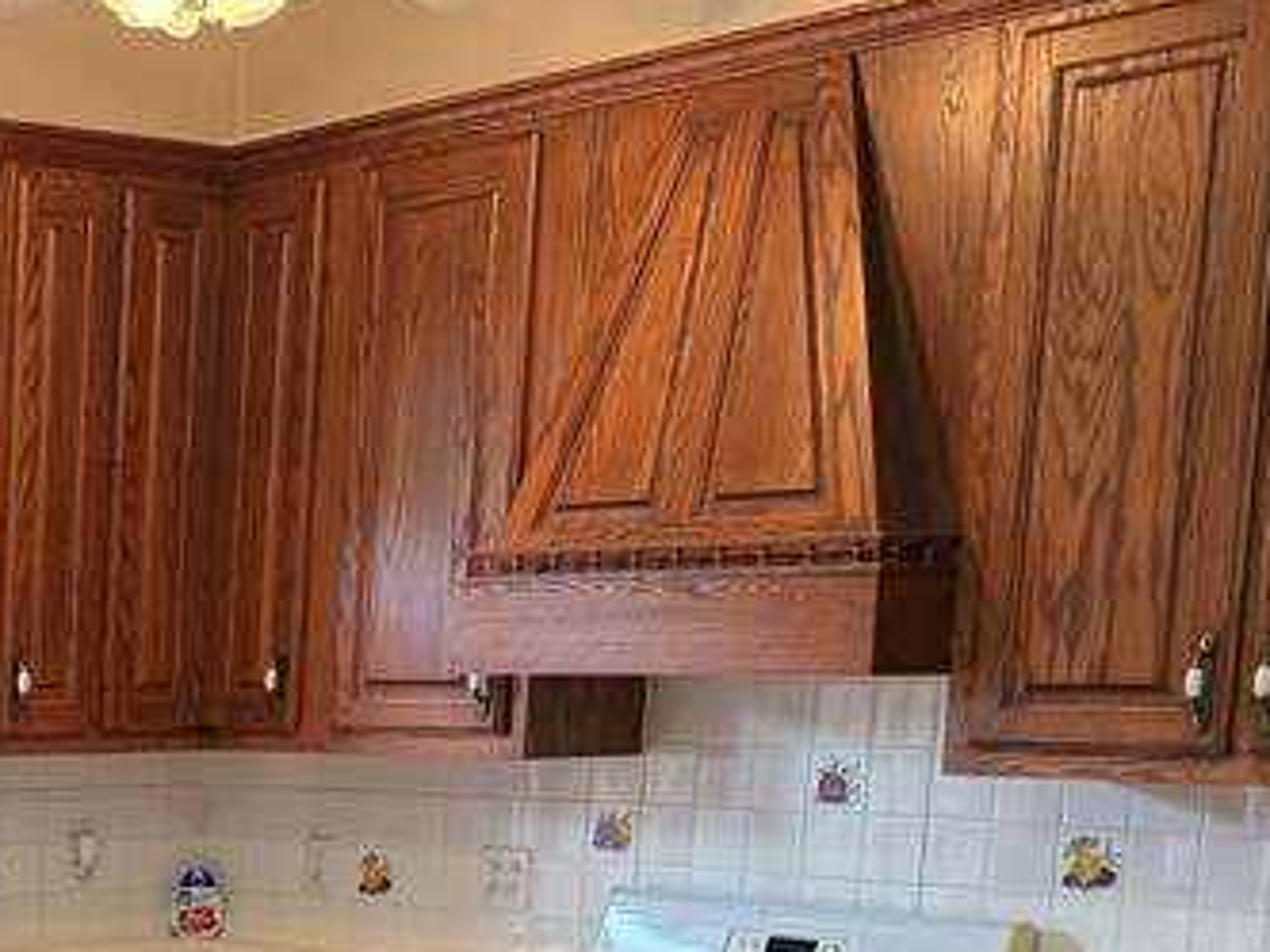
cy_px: 1151
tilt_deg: -9.3
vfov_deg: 18.8
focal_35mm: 74
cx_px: -409
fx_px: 2715
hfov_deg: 23.2
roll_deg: +0.2
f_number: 1.78
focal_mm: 6.76
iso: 160
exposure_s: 1/120
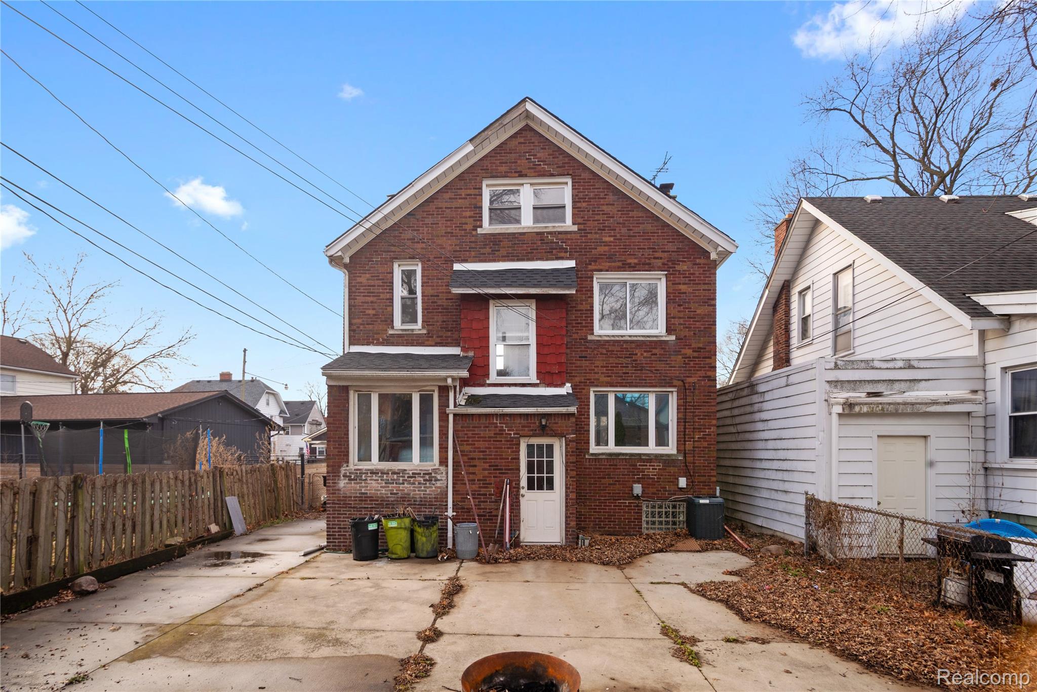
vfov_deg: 70.5
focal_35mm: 17
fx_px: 490
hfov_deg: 93.3
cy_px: 346
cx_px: 518
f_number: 9
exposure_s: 1/160
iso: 400
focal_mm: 17
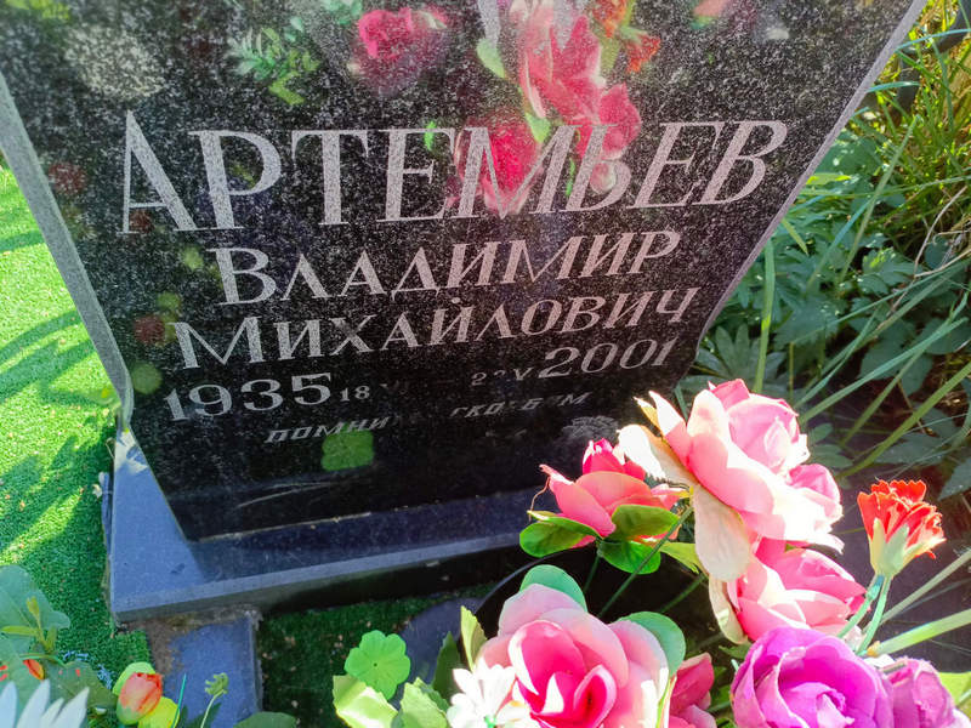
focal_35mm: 25
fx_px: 701
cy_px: 364
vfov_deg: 54.9
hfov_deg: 69.4
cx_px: 486
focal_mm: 4.76
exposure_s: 1/182
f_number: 1.69
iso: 112
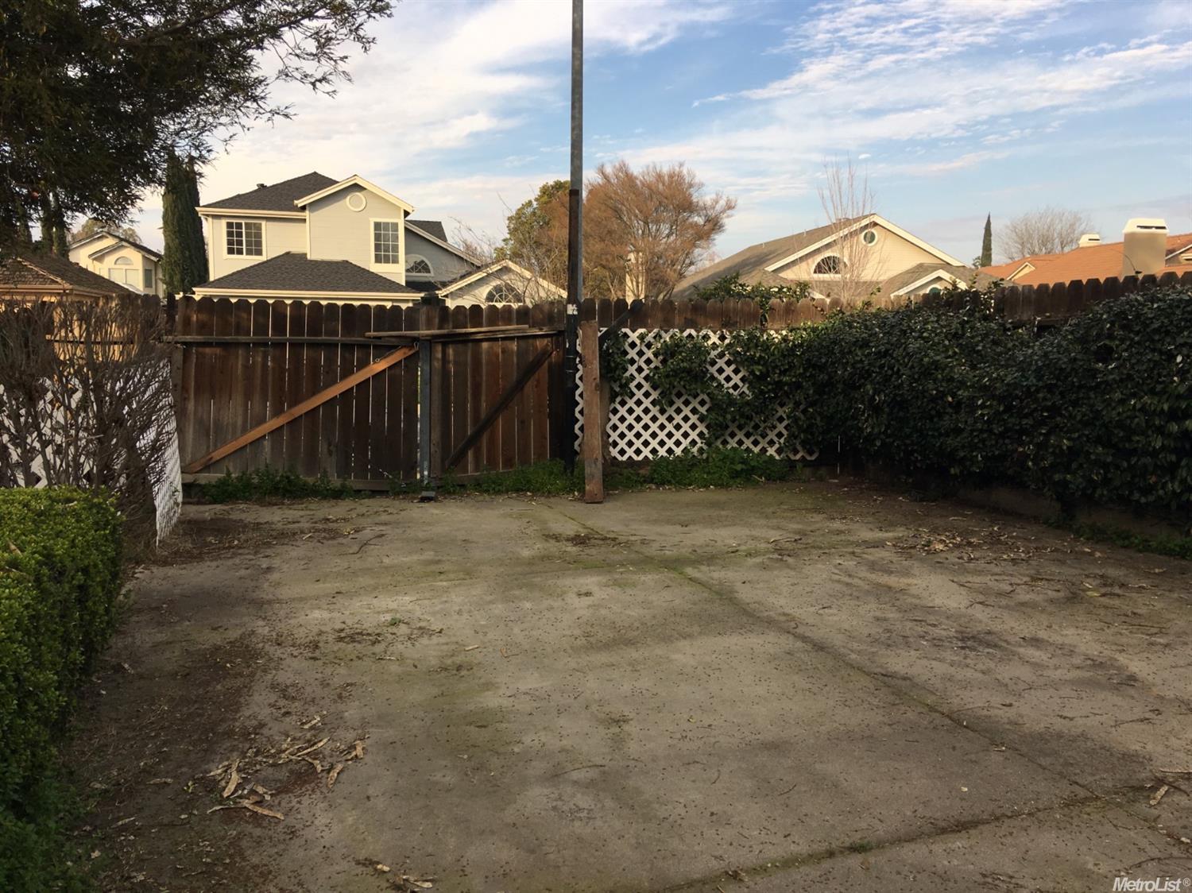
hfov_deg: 61.7
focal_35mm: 29
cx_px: 596
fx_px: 998
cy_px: 446
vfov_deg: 48.2
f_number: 2.2
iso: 25
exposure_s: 1/894
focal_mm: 4.15
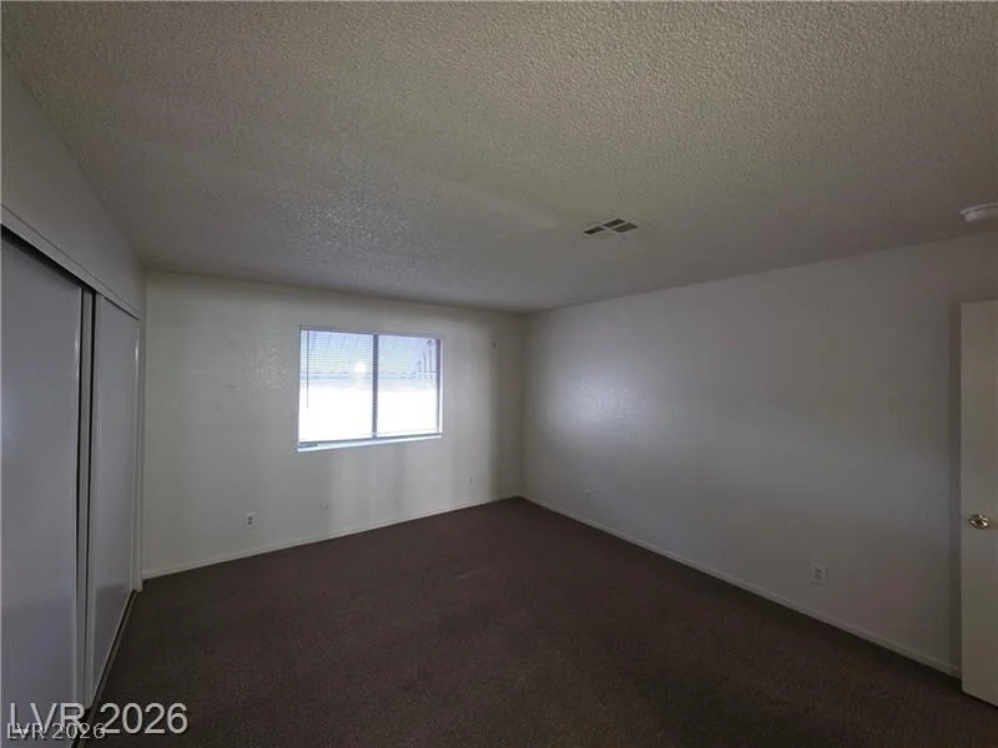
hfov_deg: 106.2
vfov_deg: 89.9
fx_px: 375
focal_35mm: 13
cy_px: 374
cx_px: 499
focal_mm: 2.2
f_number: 1.9
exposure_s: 1/20
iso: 125
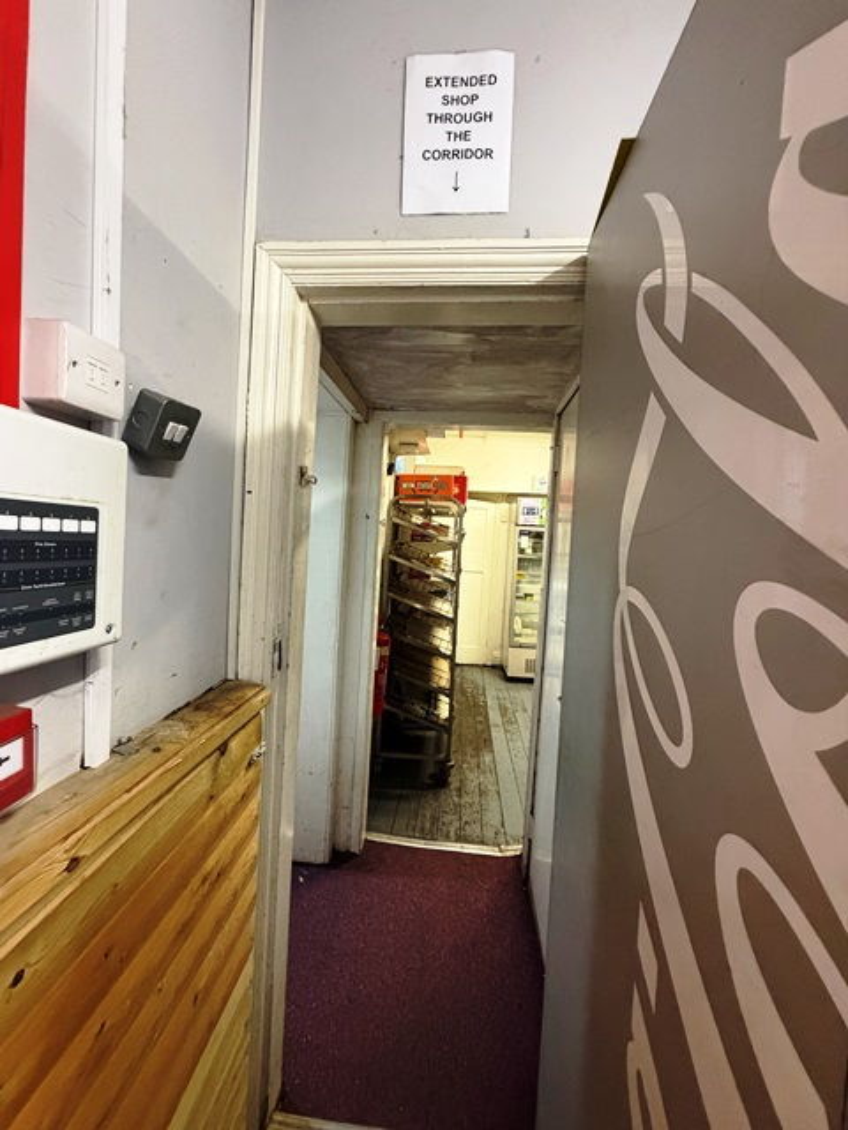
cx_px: 424
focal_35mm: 14
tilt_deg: -2.8
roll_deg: -3.8
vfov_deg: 102.1
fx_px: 457
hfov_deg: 85.7
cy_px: 565
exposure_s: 1/50
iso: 640
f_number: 2.2
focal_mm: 2.22
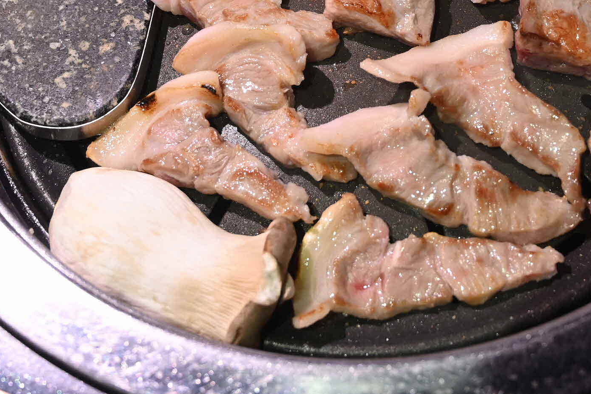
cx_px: 326
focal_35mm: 91
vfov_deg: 14.8
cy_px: 3
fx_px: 1493
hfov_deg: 22.4
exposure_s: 1/125
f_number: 5
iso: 1000
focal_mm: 42
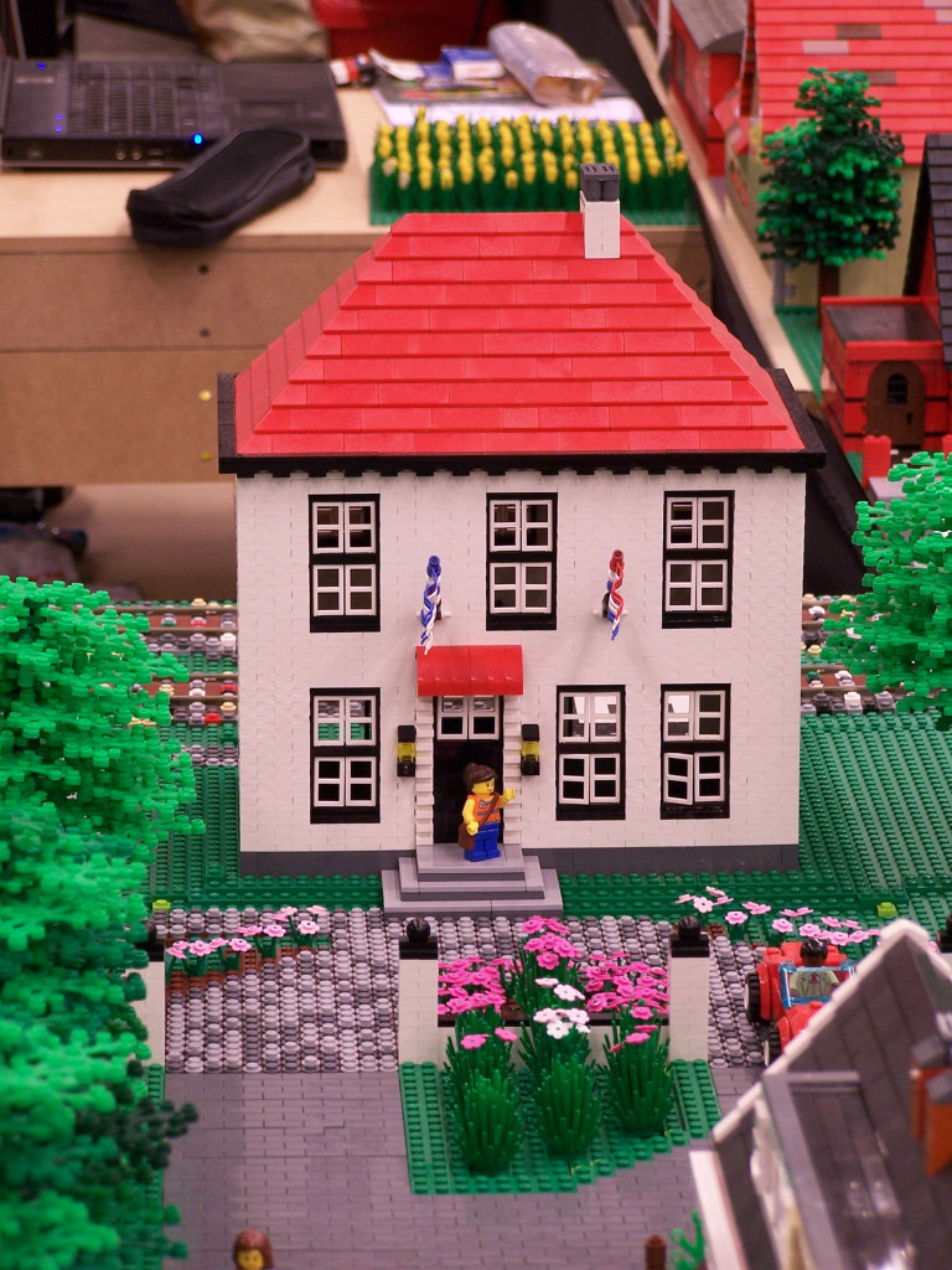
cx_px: 476
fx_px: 5097
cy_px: 635
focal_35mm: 139
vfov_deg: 14.2
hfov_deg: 10.7
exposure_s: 1/3
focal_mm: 23.1
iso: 80
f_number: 3.2
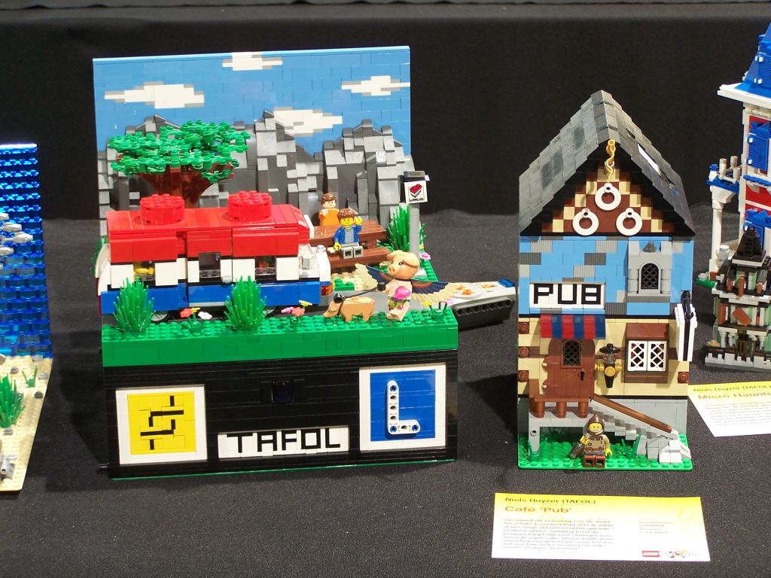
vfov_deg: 15.7
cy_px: 289
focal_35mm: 94
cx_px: 386
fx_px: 2094
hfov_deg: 20.9
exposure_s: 1/3
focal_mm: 15.6
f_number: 3.2
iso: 80
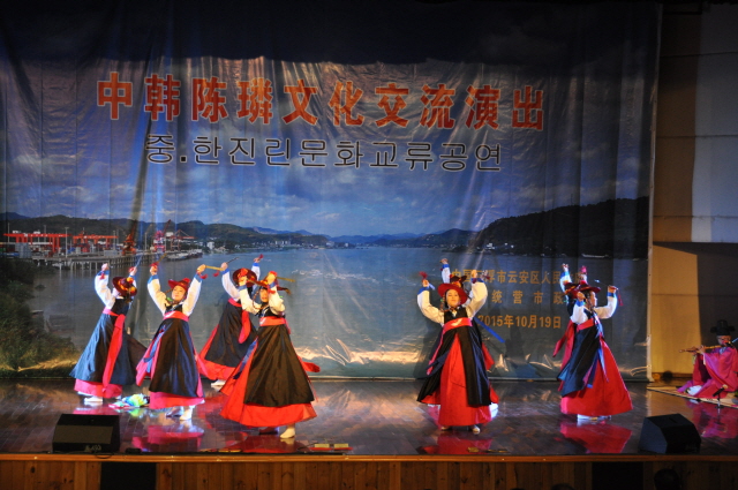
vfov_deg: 18.1
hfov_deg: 27.0
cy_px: 245
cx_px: 369
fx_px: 1536
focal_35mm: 75
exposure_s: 1/125
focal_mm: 50
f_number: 5.6
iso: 800
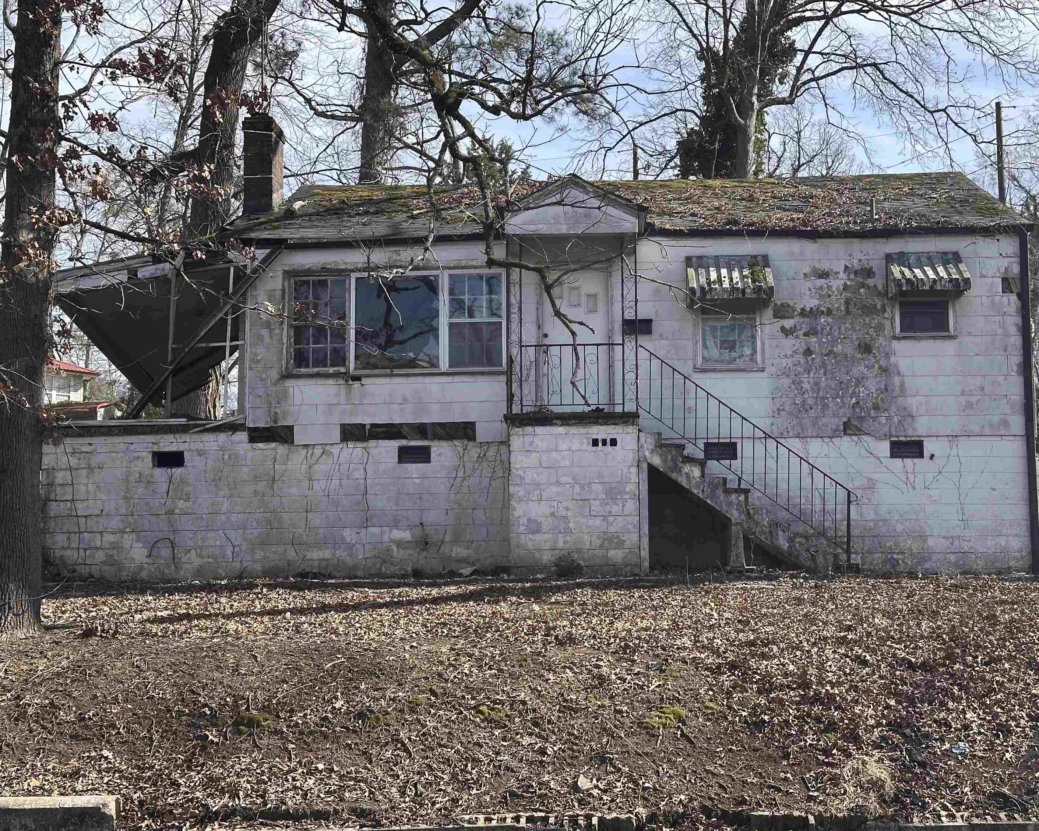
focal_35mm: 51
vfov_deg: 29.7
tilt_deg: +8.1
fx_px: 1568
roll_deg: +0.5
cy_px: 412
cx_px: 556
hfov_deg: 36.6
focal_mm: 6.86
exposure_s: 1/2070
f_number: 1.78
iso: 64
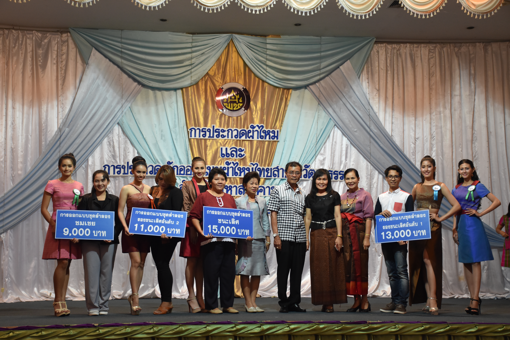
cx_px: 255
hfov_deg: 35.1
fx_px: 807
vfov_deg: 23.8
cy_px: 170
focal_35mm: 57
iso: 1100
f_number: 4.2
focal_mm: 38
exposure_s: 1/60
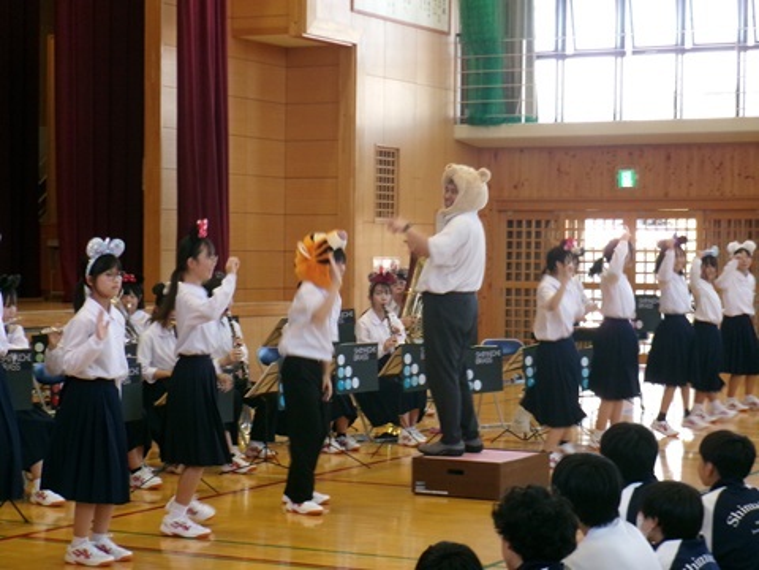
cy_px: 285
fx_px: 2083
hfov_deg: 20.7
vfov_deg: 15.6
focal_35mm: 95
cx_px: 380
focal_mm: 16.9
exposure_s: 1/45
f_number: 5.8
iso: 400
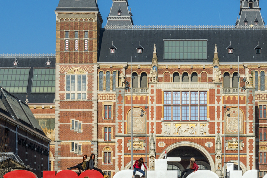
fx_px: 860
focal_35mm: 116
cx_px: 197
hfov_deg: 17.6
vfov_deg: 11.8
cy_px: 139
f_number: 9
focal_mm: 48
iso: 200
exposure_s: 1/640
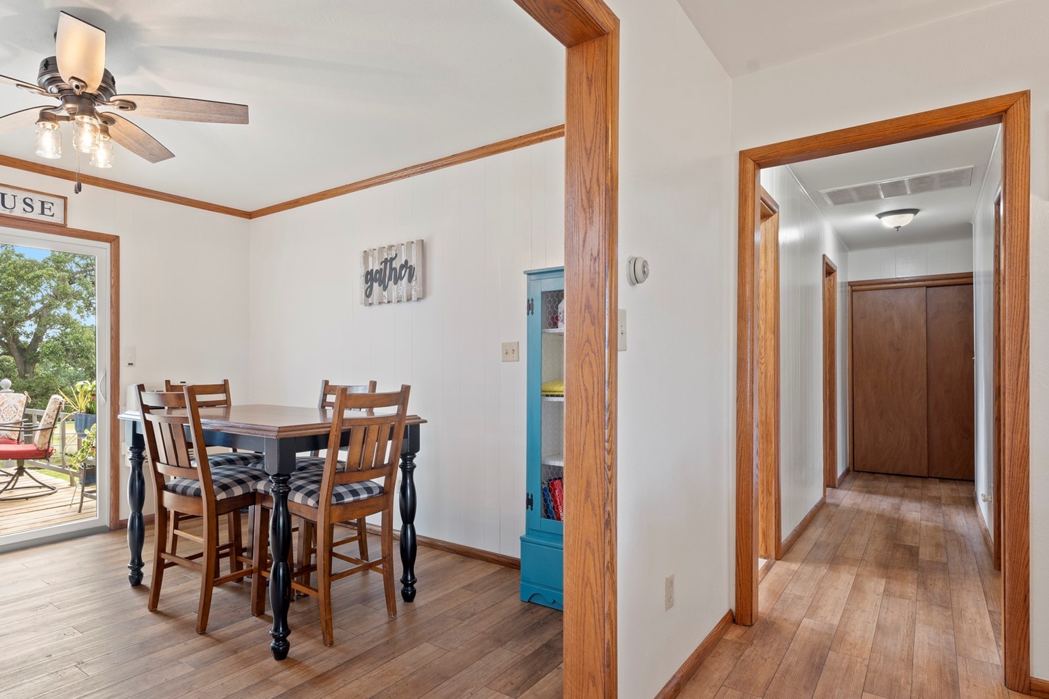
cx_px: 389
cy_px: 359
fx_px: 612
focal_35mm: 21
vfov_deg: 59.5
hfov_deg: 79.6
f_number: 9
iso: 200
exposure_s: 1
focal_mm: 16
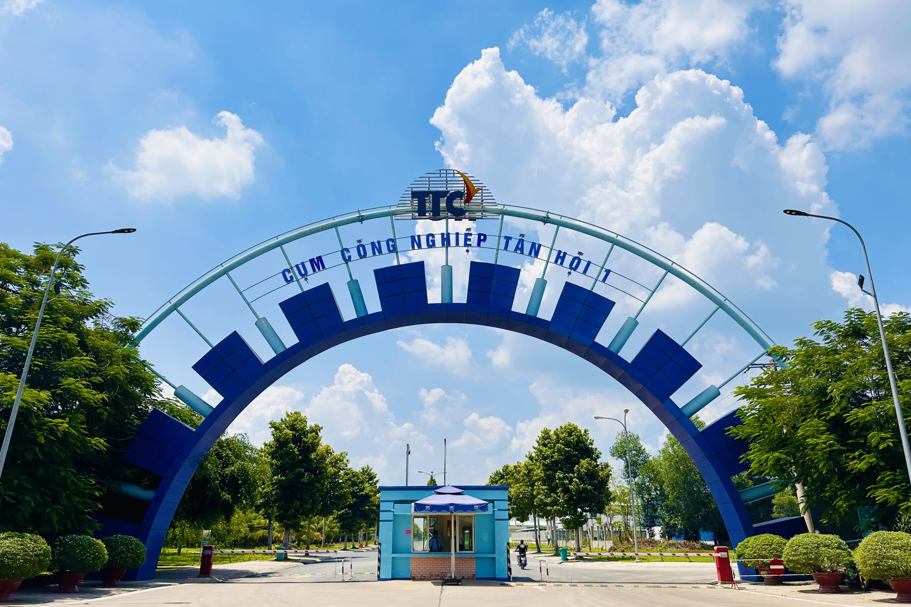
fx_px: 633
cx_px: 455
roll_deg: -0.5
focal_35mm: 25
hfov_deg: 71.5
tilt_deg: +20.1
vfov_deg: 51.3
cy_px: 297
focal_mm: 6.86
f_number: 1.78
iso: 80
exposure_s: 1/12048
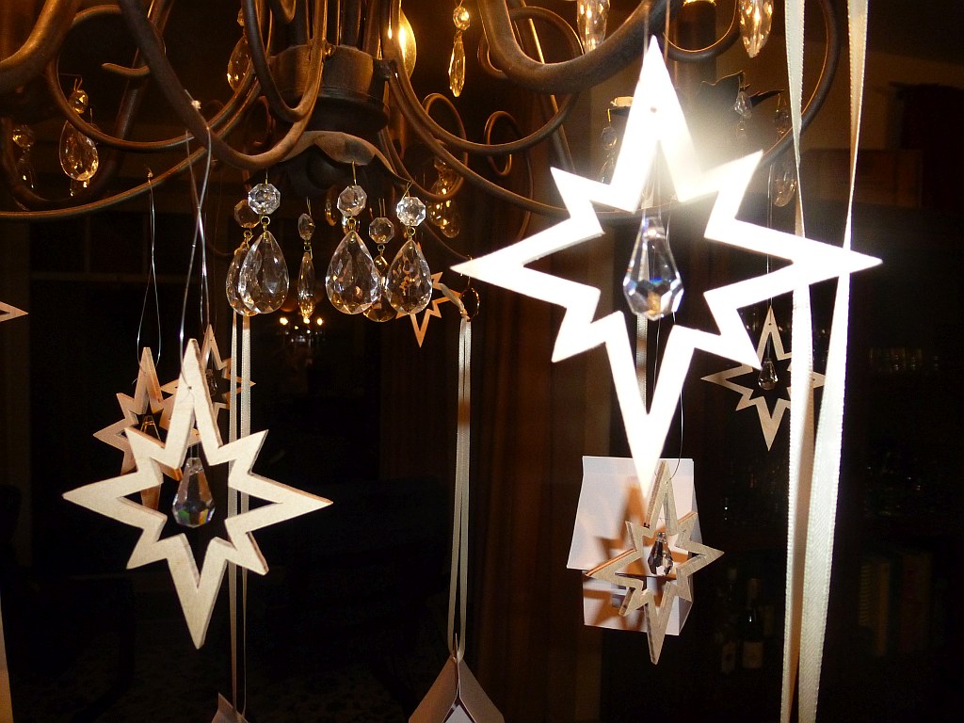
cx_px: 482
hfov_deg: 71.6
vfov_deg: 56.8
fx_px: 668
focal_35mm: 24
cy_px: 362
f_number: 3.3
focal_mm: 4.3
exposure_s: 1/60
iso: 640
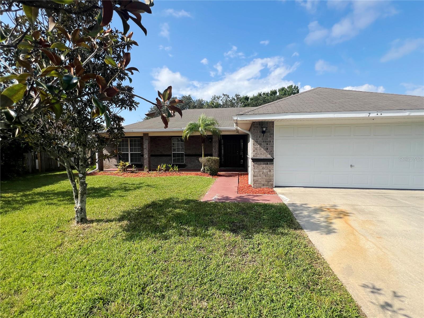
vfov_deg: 89.9
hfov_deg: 106.2
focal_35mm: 13
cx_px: 212
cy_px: 159
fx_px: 159
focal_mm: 1.57
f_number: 1.8
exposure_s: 1/2732
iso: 32
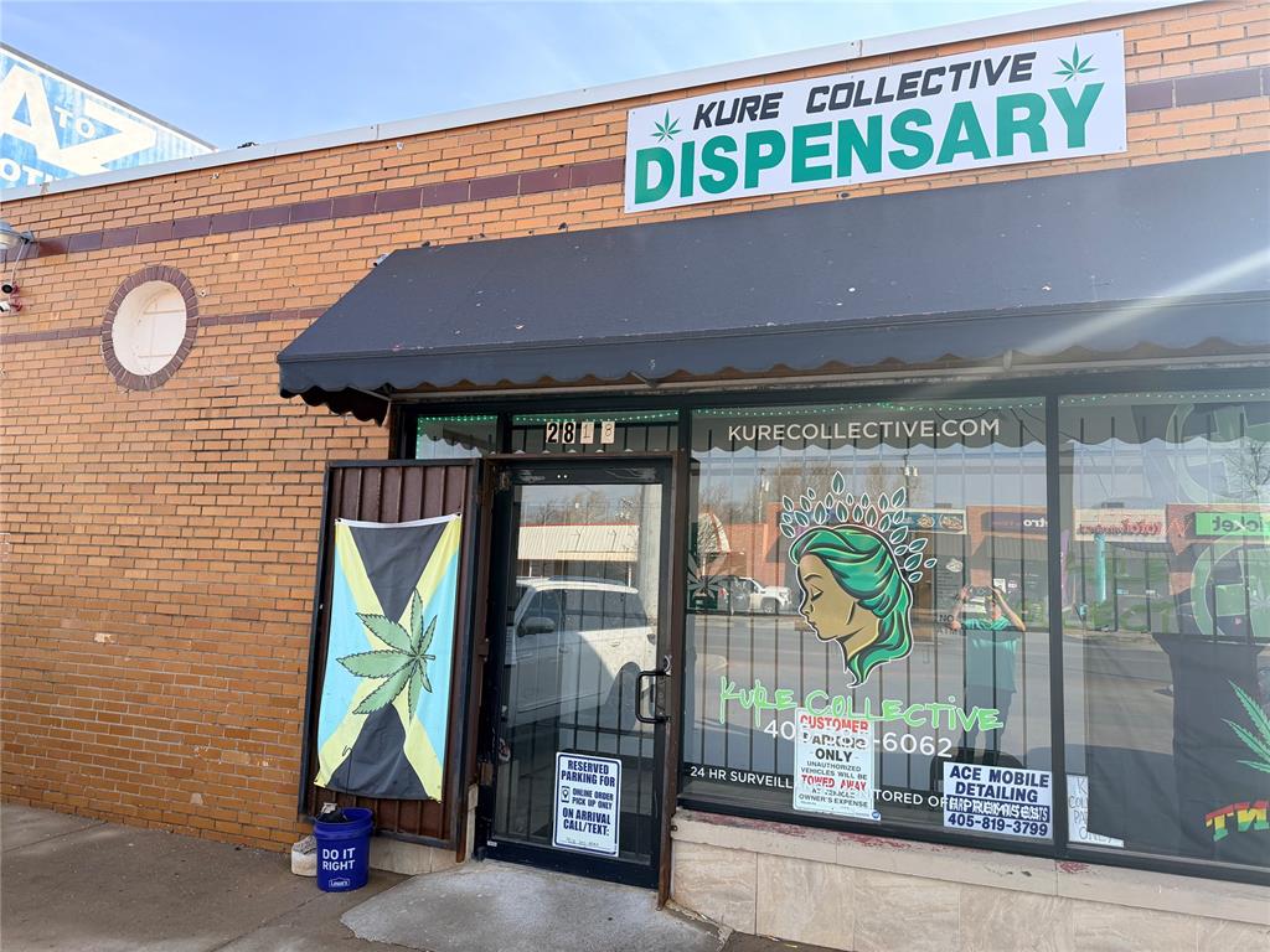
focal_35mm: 24
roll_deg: -2.0
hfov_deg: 71.6
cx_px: 635
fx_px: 881
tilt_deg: +6.8
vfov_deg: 56.8
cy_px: 476
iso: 100
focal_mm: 6.76
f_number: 1.78
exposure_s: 1/1385
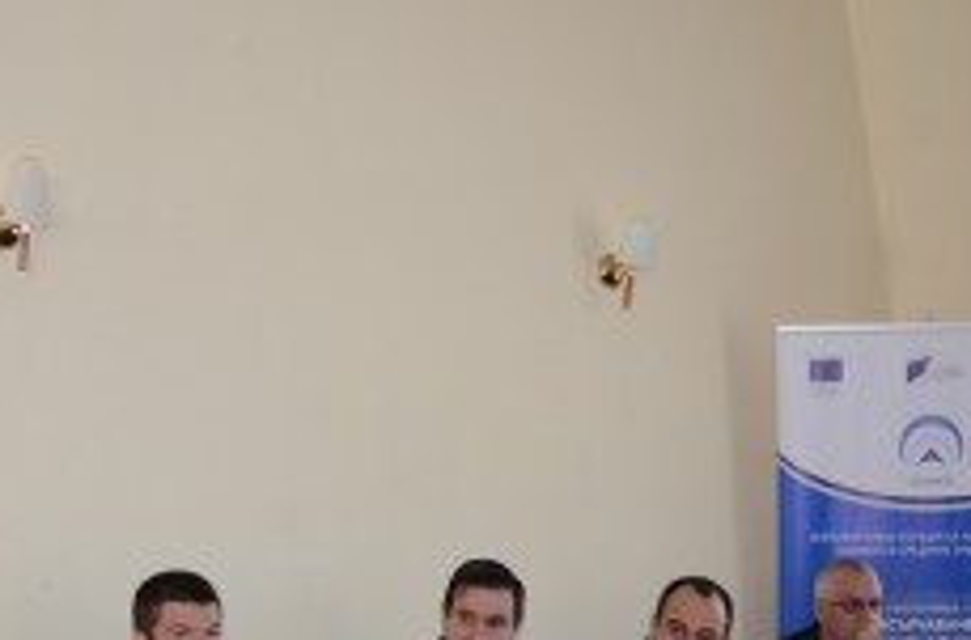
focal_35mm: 92
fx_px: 2470
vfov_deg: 14.7
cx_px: 297
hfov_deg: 22.1
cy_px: 528
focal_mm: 35
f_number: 5.6
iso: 1600
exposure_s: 1/80
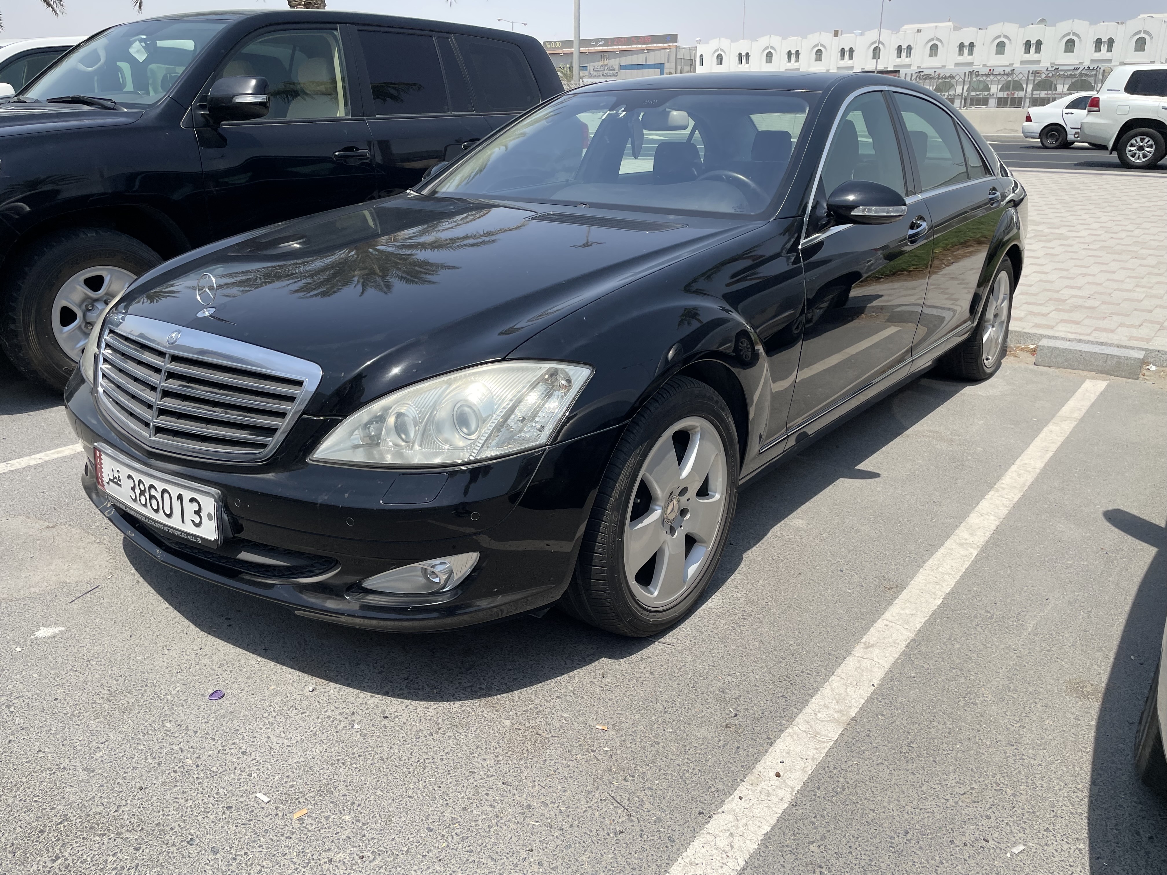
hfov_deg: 67.3
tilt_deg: -19.7
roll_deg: -0.2
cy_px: 438
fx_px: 877
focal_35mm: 26
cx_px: 584
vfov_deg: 53.1
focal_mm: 4.2
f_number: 1.6
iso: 32
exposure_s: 1/3509
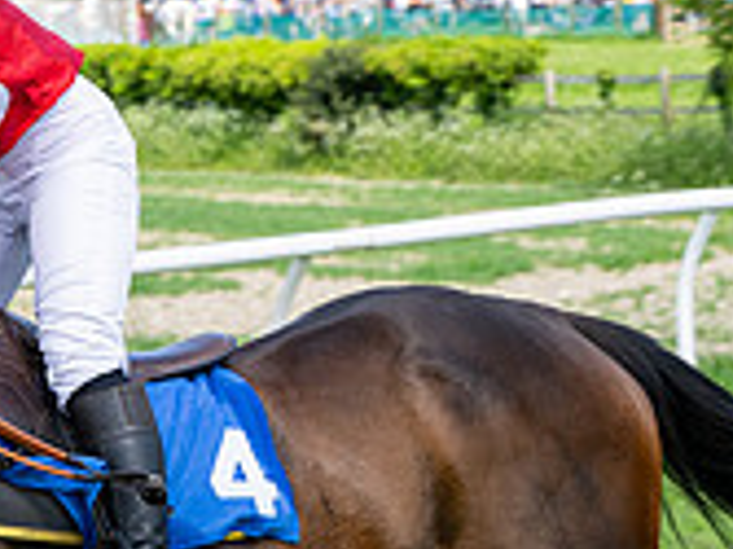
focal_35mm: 273
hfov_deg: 7.2
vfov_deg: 5.4
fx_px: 5777
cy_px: 536
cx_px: -191
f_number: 5.6
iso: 200
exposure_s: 1/800
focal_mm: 70
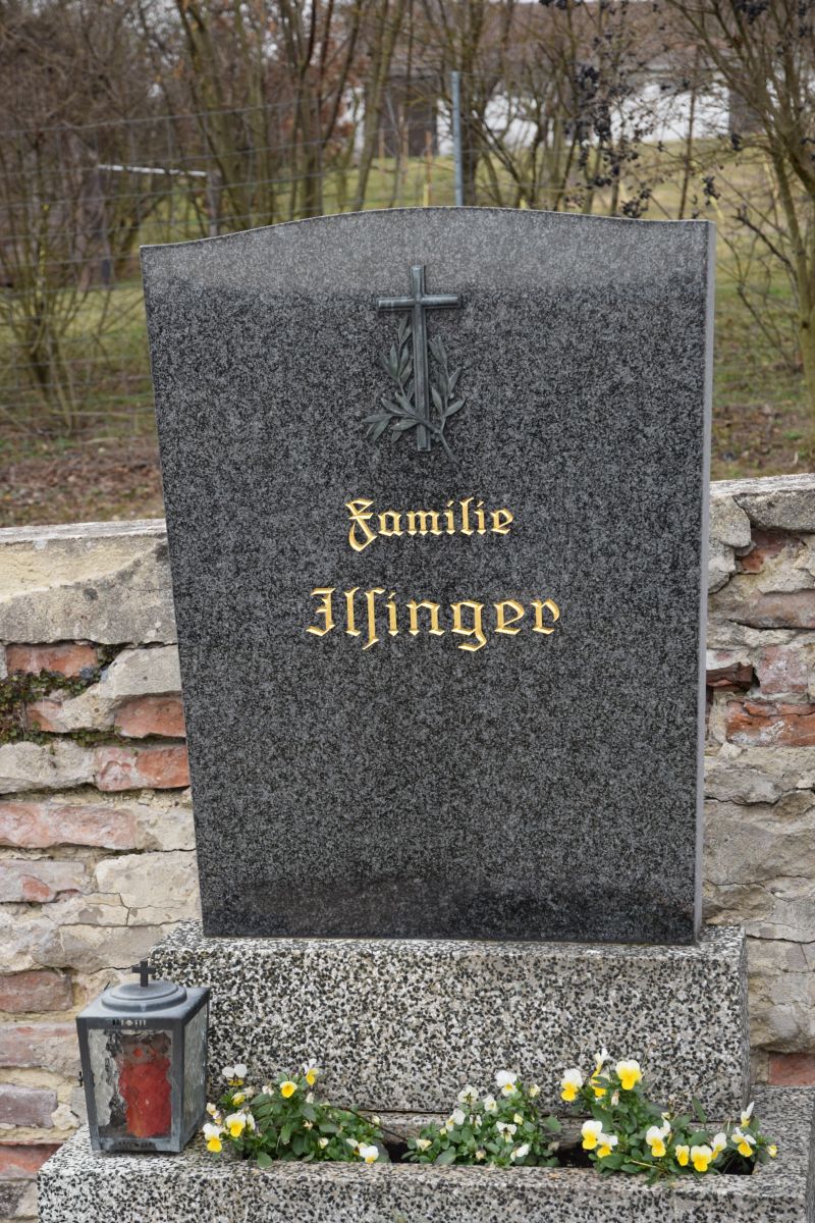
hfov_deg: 19.7
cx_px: 408
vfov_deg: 29.2
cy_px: 612
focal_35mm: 69
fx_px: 2343
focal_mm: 46
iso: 400
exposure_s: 1/160
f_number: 6.3
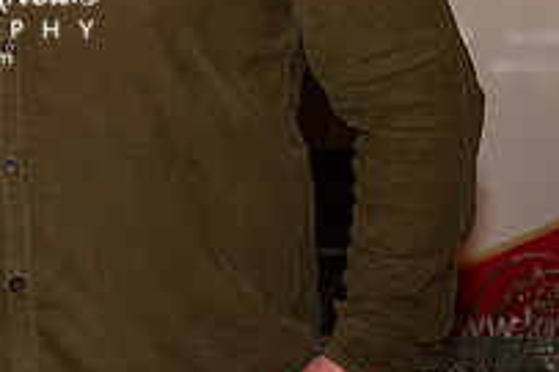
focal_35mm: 164
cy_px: -151
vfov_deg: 8.2
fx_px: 2544
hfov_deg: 12.3
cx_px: -91
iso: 500
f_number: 4
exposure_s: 1/125
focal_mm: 45
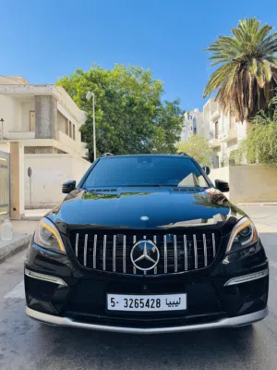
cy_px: 185
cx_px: 138
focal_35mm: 26
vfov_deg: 67.3
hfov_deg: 53.1
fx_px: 277
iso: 50
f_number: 1.5
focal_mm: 5.7
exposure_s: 1/1377
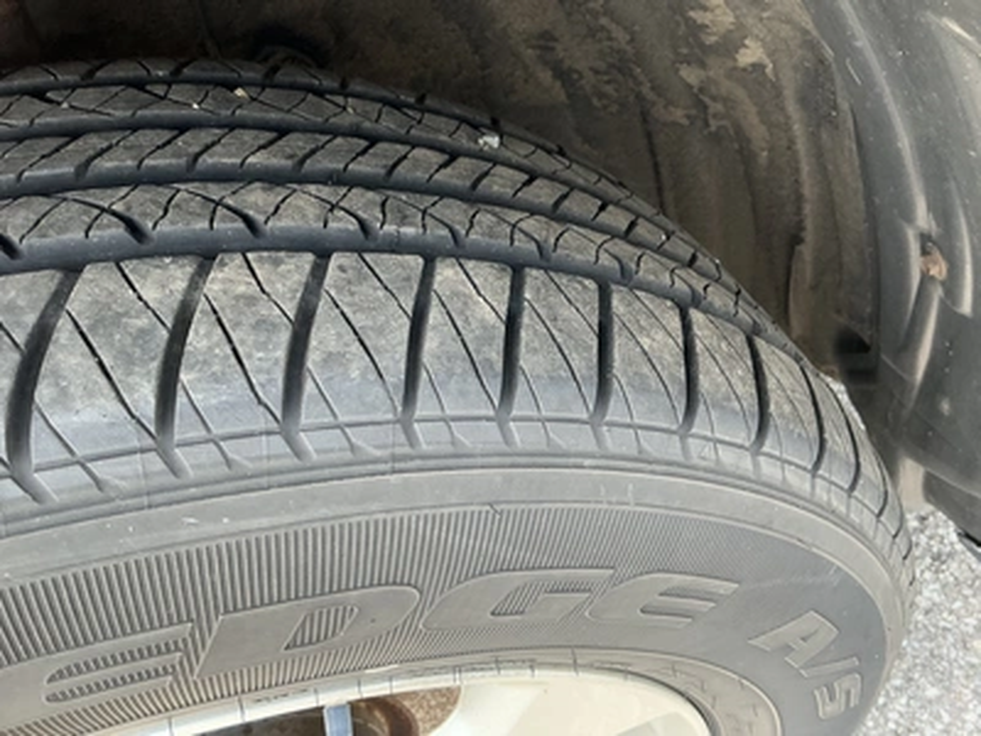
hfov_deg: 63.4
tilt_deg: -48.5
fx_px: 794
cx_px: 490
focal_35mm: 28
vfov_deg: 49.7
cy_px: 368
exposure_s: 1/122
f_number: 1.8
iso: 50
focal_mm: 3
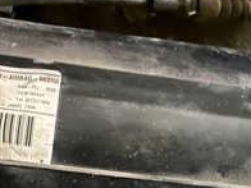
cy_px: 191
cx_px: 146
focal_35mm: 85
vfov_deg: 17.0
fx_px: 616
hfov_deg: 23.0
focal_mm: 5.1
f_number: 1.6
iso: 1250
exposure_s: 1/9
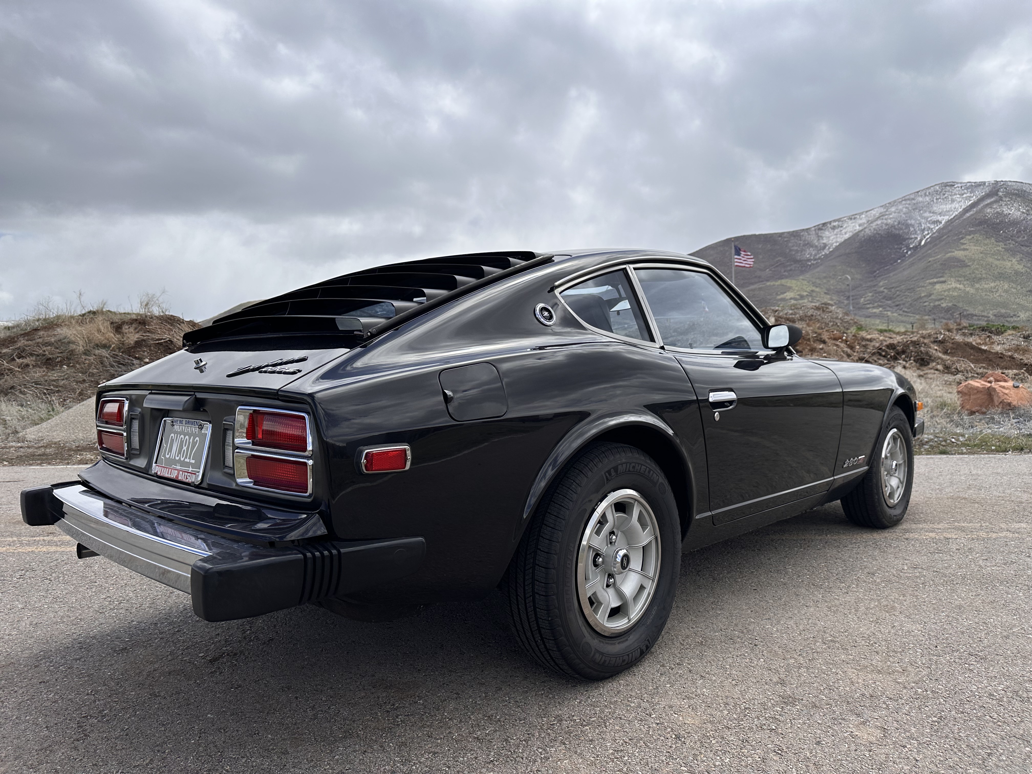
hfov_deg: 71.6
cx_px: 516
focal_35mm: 24
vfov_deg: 56.8
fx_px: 716
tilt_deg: -0.9
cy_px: 387
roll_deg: +1.3
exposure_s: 1/8929
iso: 80
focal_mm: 6.86
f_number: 1.78
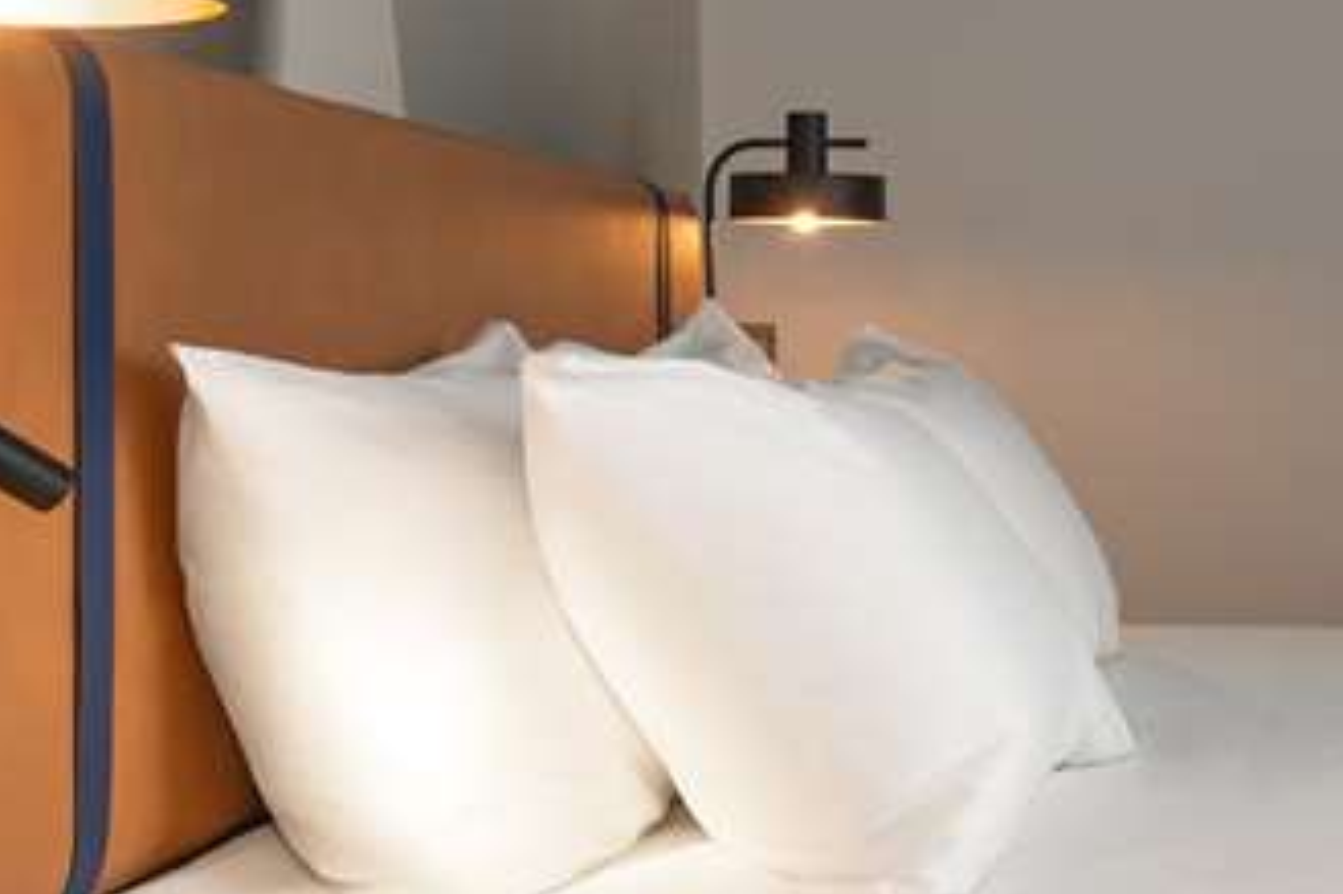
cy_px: 392
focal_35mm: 73
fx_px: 2722
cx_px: 1282
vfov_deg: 18.6
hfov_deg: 26.5
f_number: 9
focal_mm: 16
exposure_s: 1/10
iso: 100
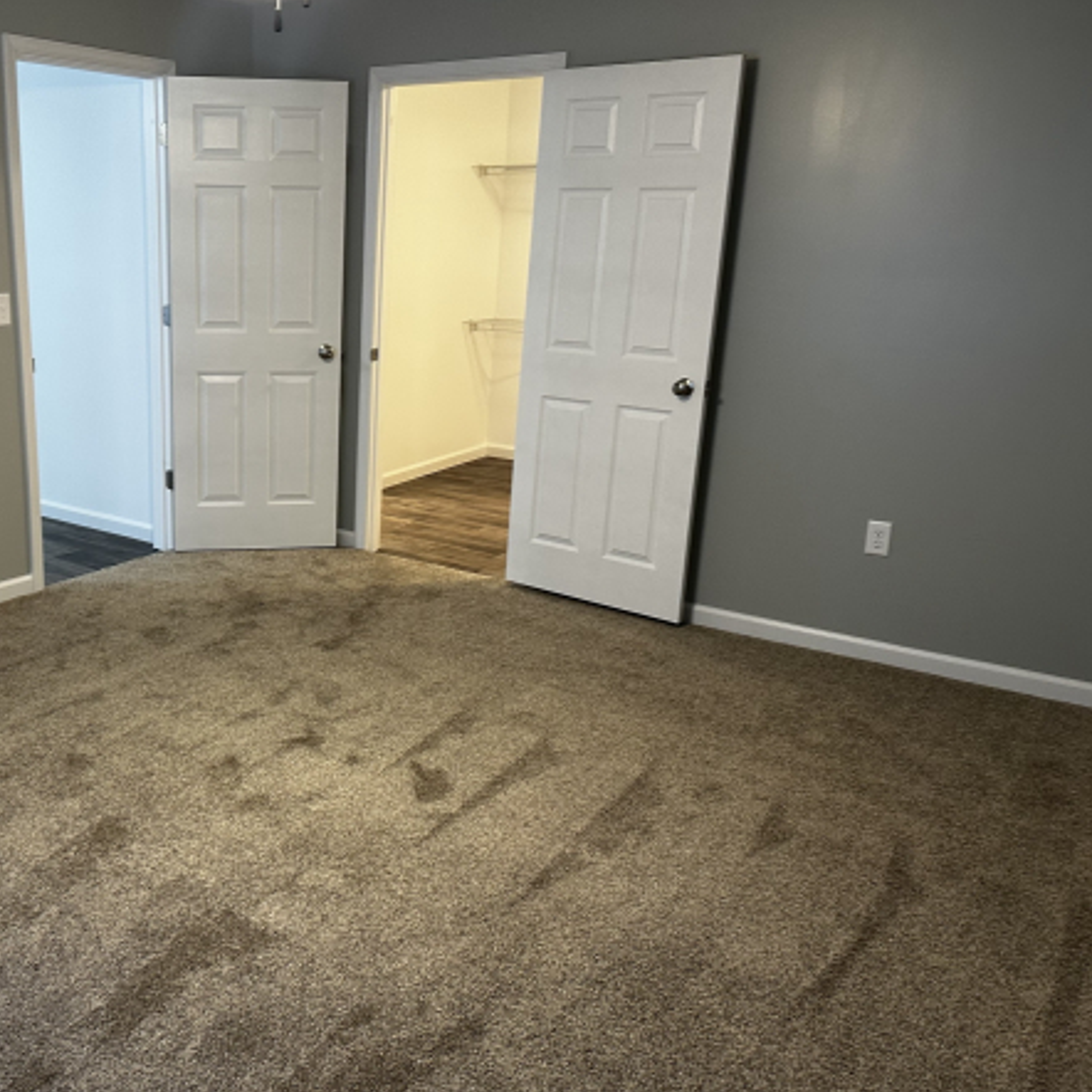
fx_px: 1142
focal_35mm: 32
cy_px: 529
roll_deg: -2.3
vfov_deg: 51.1
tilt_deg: -14.0
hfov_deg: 49.2
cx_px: 283
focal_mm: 6.86
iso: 200
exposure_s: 1/60
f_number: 1.78
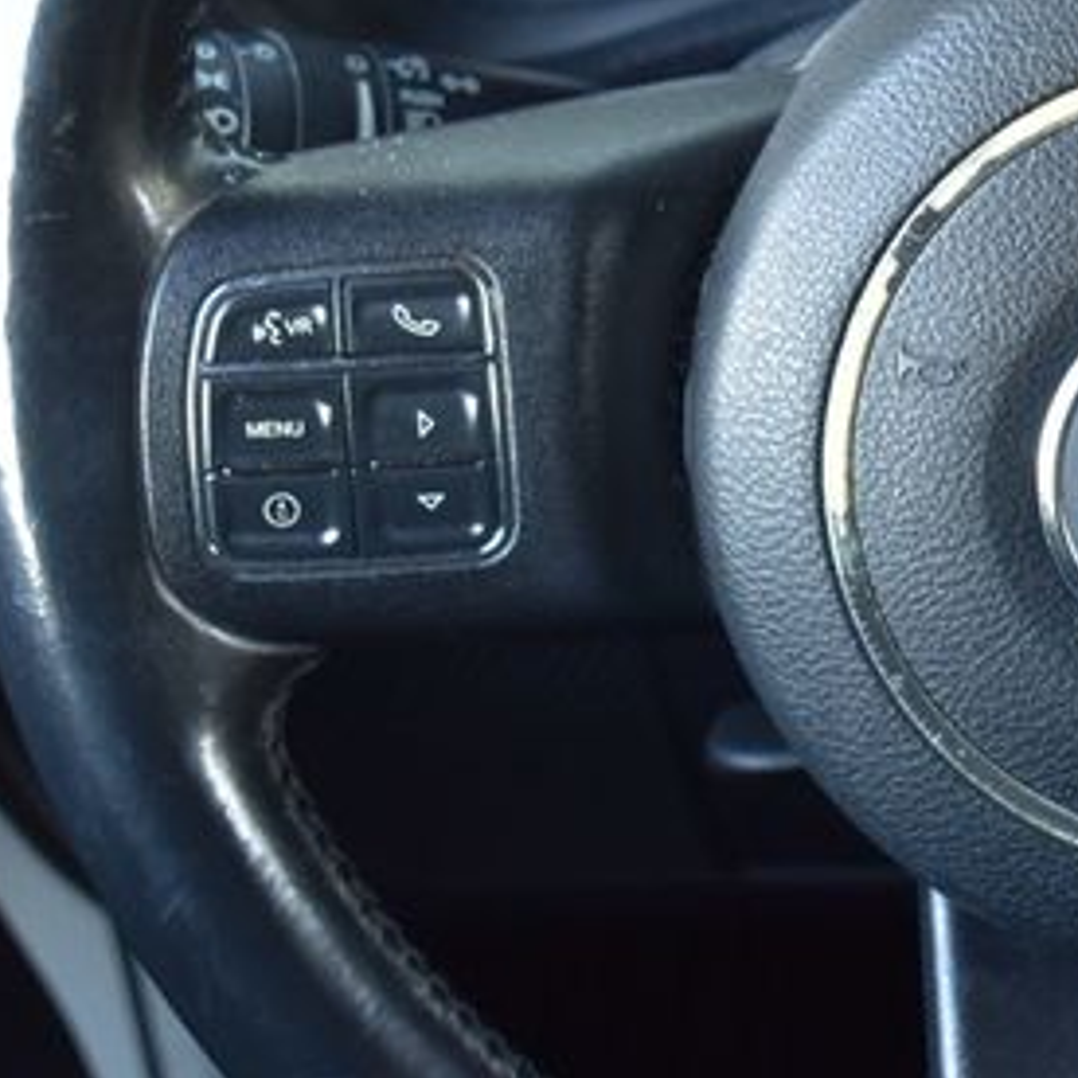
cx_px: 1199
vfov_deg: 14.8
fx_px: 4157
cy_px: 605
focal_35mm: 118
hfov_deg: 14.4
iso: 720
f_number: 6.3
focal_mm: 40
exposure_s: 1/15
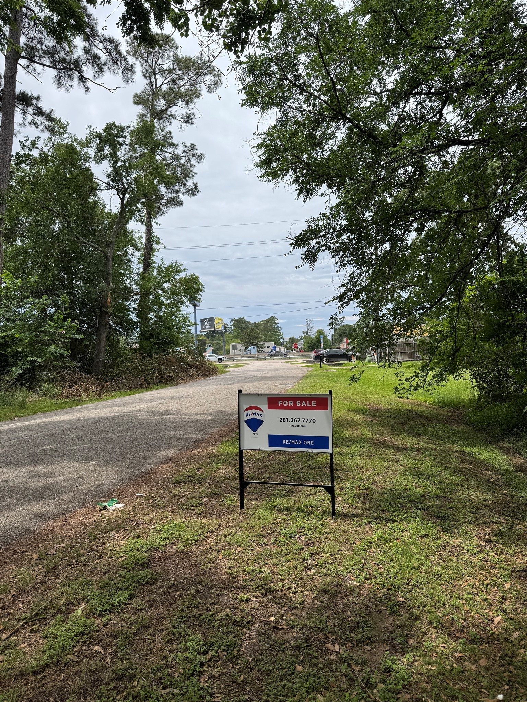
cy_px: 351
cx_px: 264
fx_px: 487
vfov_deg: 71.6
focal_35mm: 24
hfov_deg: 56.8
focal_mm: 6.76
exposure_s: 1/4310
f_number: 1.78
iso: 80
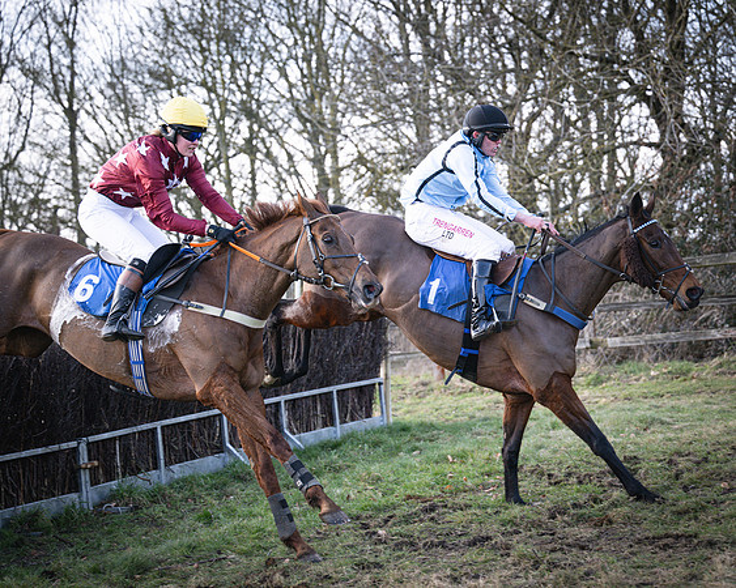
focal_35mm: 79
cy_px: 294
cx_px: 353
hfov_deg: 24.2
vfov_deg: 19.4
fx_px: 1717
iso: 400
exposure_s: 1/1600
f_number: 2.8
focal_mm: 70
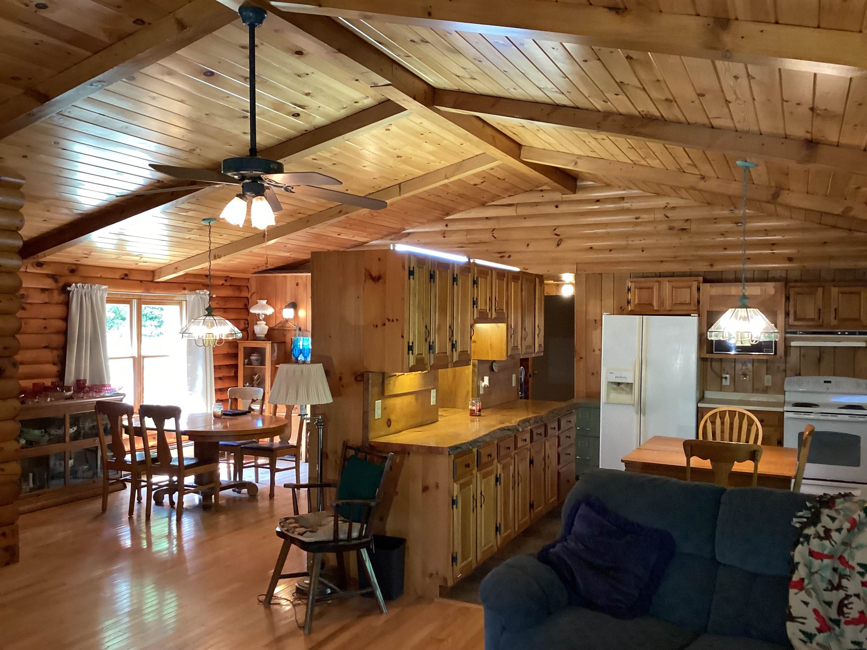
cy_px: 325
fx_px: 776
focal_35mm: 31
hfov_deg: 58.4
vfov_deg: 45.4
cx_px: 434
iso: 320
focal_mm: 3.3
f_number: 2.4
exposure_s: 1/60
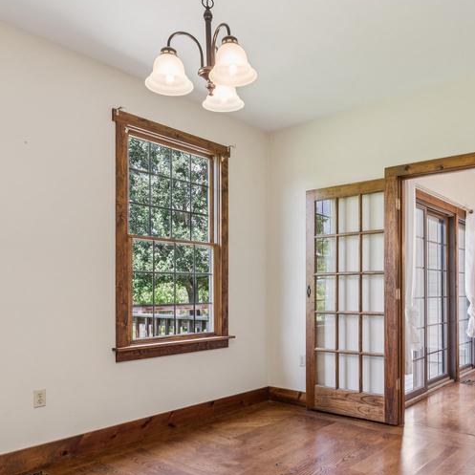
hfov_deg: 56.4
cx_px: 306
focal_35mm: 28
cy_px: 270
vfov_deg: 57.1
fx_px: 435
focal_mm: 16
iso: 200
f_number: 8
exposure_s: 1/20
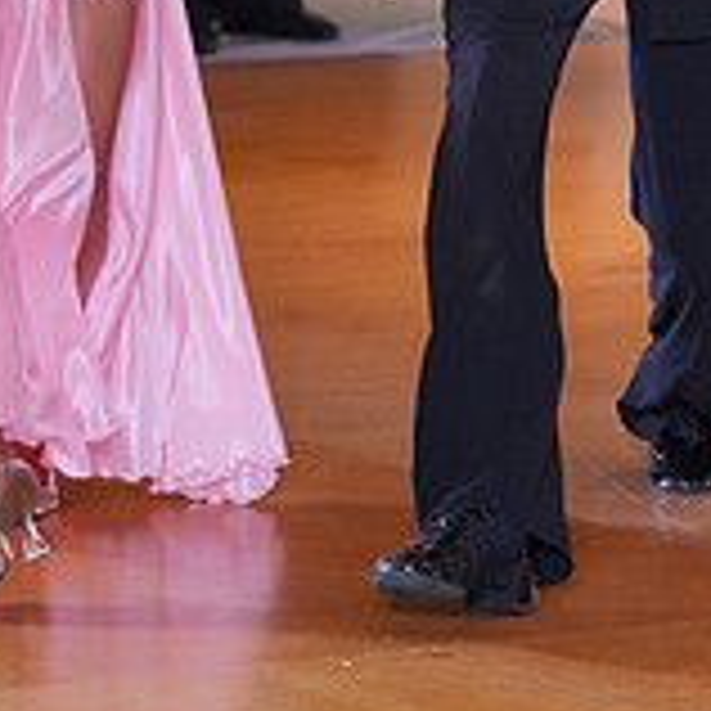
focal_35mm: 336
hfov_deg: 5.2
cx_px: 331
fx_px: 7808
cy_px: -234
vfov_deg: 5.2
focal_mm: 108
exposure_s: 1/400
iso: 3200
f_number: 4
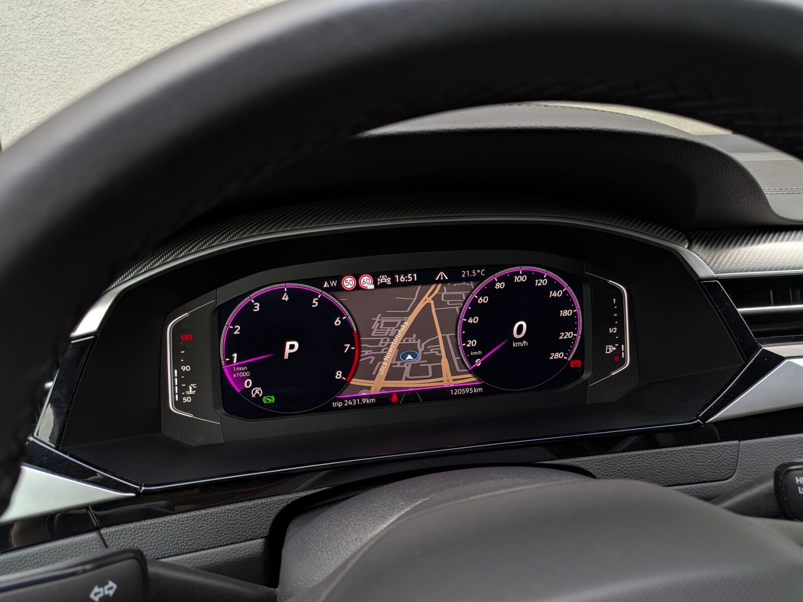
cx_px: 402
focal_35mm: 24
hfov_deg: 71.6
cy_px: 301
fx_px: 557
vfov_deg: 56.8
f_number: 1.7
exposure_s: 1/91.6
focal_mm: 4.53
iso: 30
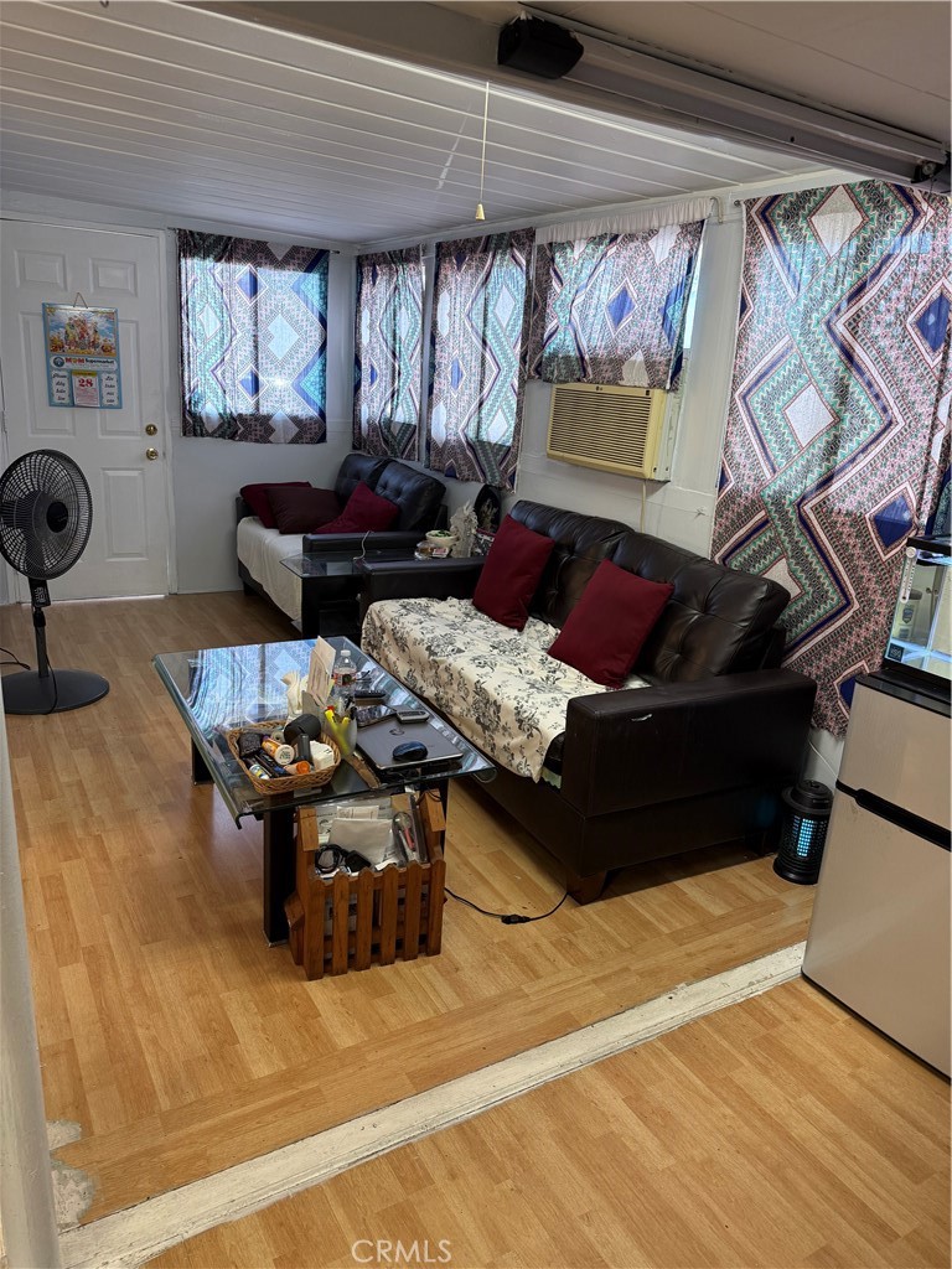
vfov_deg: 71.6
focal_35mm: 24
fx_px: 880
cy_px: 634
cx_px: 476
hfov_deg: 56.8
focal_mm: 6.76
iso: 160
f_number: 1.78
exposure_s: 1/120
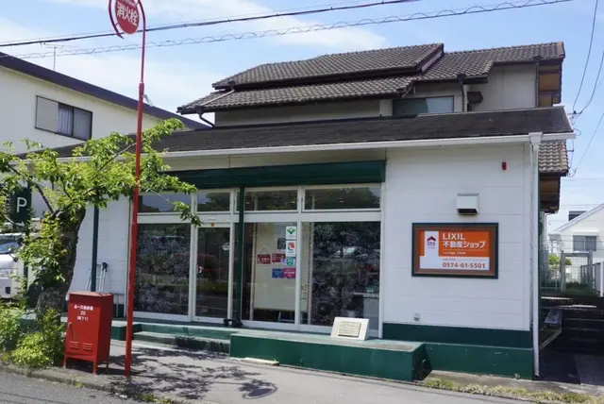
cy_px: 202
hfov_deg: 61.9
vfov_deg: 43.7
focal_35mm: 30
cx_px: 302
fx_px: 504
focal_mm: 20
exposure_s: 1/125
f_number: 9
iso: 100
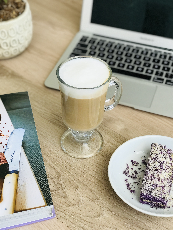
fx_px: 380
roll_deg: +0.6
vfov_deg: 33.8
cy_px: 115
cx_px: 86
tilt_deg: -43.5
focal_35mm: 57
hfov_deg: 25.7
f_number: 2.8
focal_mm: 6.6
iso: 25
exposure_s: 1/60
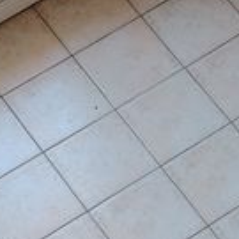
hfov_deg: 11.0
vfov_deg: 11.0
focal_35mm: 157
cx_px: 264
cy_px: 250
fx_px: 1226
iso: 453
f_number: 1.75
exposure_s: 1/50
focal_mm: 5.25
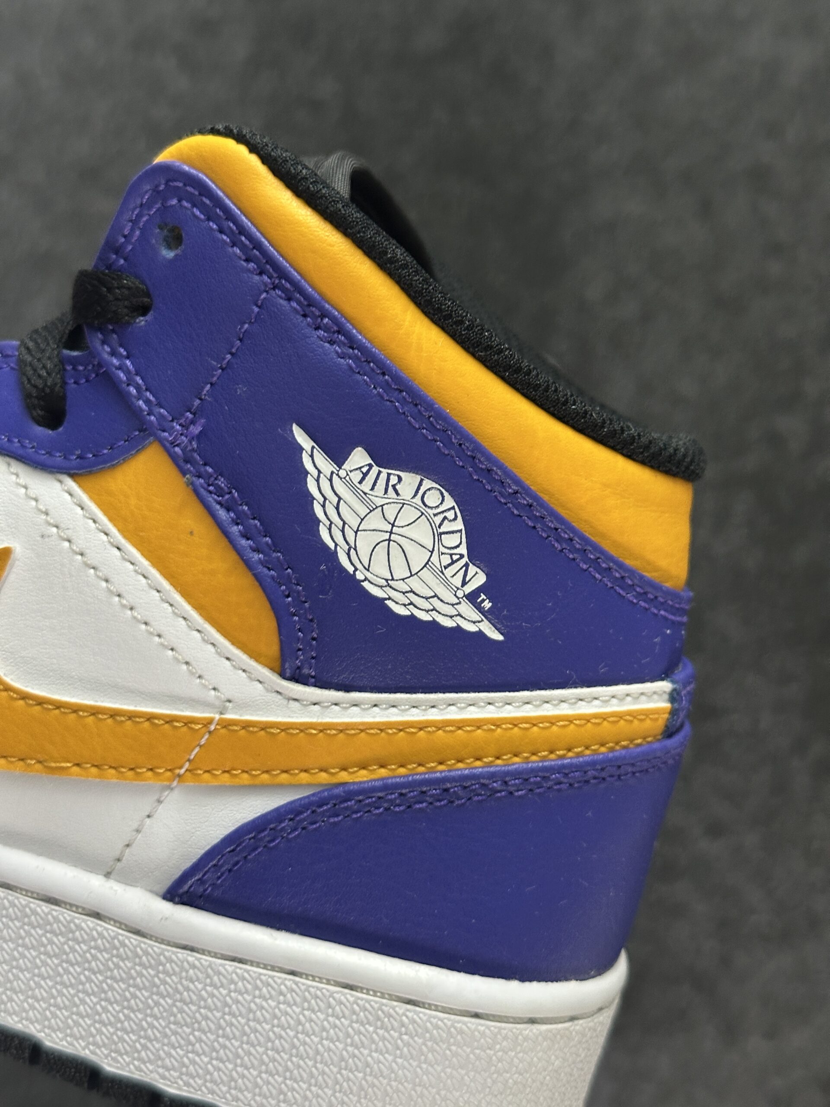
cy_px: 554
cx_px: 415
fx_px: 1535
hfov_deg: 30.3
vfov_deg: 39.7
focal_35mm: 48
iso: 250
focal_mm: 6.86
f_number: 1.78
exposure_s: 1/36
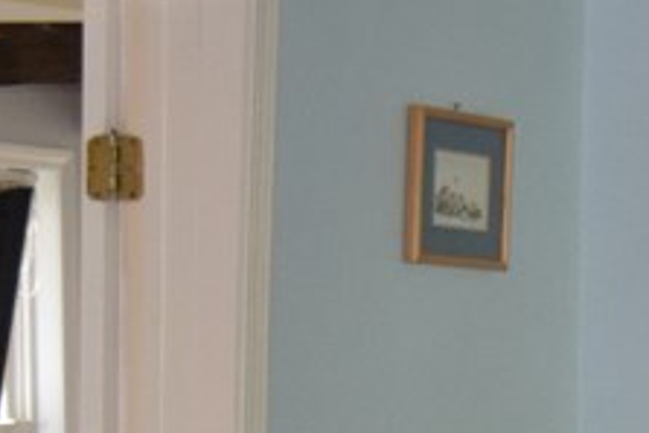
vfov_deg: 6.1
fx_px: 3951
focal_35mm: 219
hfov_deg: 8.9
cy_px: 959
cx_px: 1219
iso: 1800
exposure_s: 1/60
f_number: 4.2
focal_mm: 30
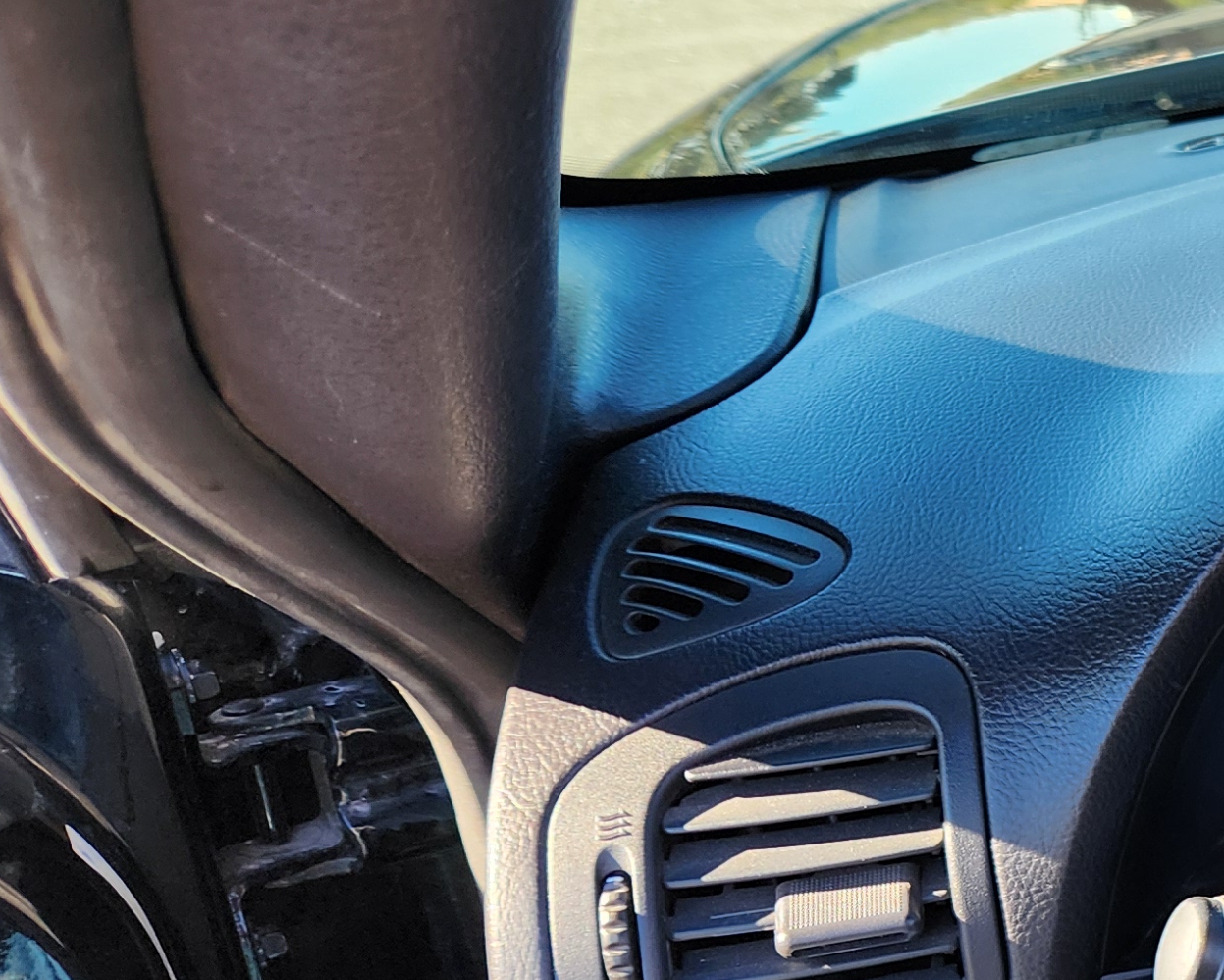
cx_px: 1934
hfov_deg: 21.3
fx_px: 2609
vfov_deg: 21.1
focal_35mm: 72
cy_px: 747
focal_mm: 5.4
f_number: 1.8
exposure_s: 1/180
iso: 25
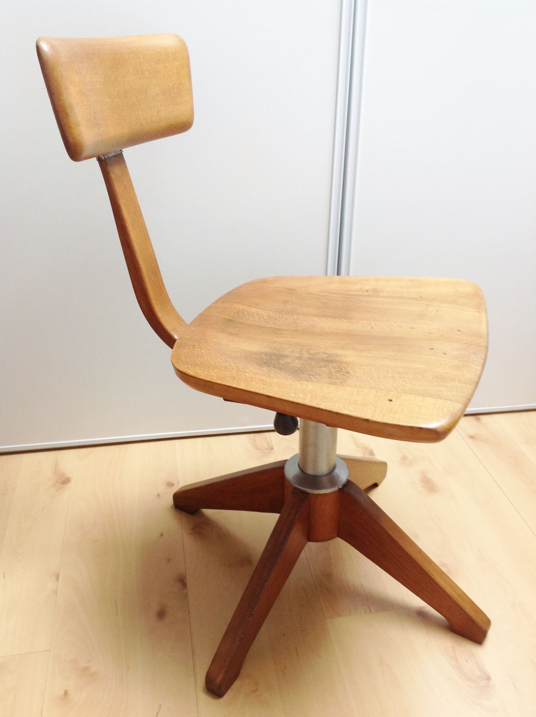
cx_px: 268
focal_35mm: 35
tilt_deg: -27.8
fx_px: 725
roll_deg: +1.2
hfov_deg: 40.6
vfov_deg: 52.7
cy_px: 358
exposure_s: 1/15
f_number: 2.4
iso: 50
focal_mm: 4.28
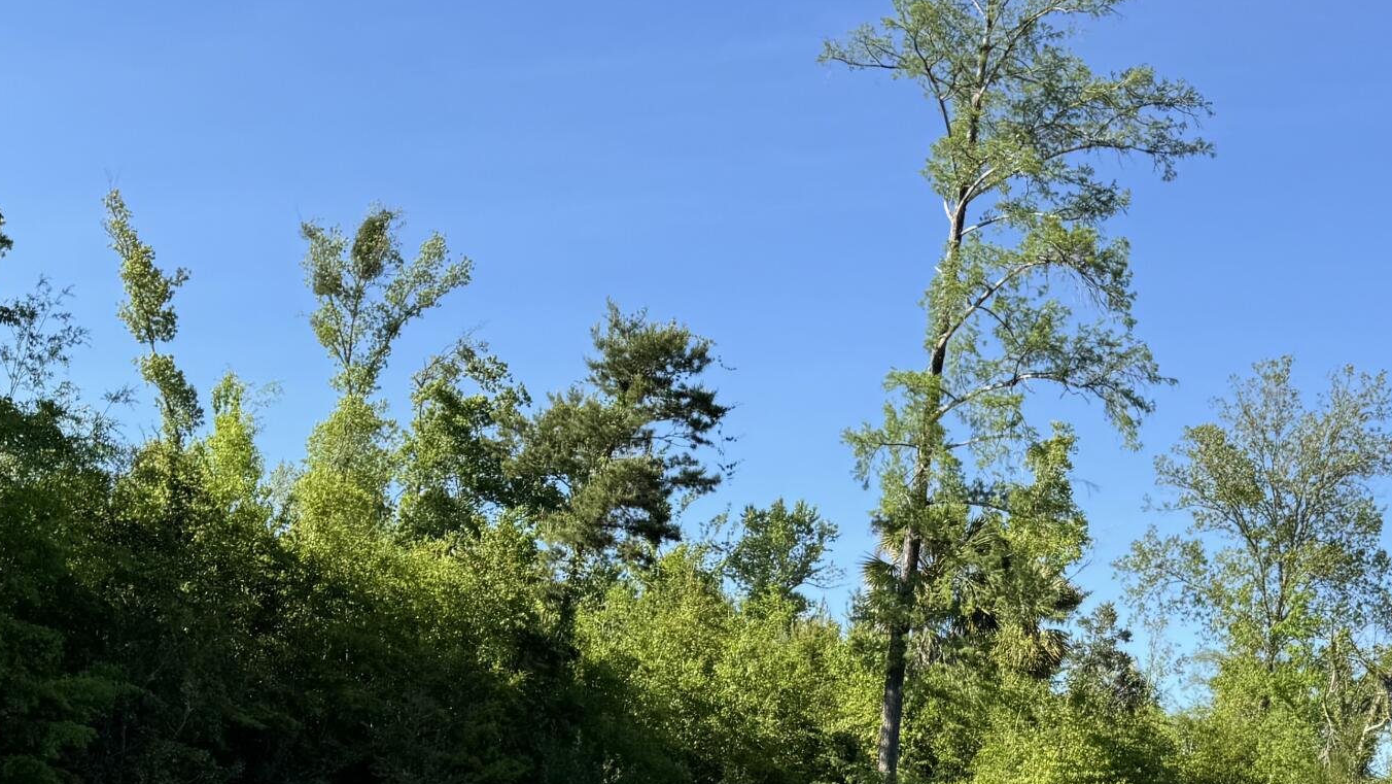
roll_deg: -2.1
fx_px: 2141
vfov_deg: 19.0
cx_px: 876
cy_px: 1057
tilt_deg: -5.9
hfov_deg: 35.8
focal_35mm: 58
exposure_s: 1/2174
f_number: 1.78
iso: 80
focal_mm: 6.76
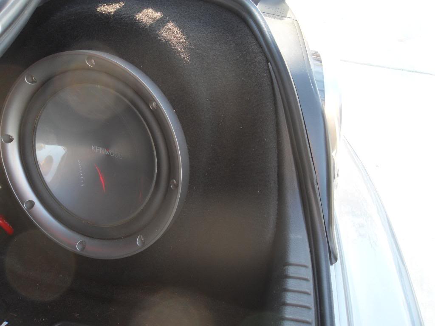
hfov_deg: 52.6
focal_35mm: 35
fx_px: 440
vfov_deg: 40.7
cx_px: 218
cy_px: 163
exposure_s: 1/45
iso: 120
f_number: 3.5
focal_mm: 6.3
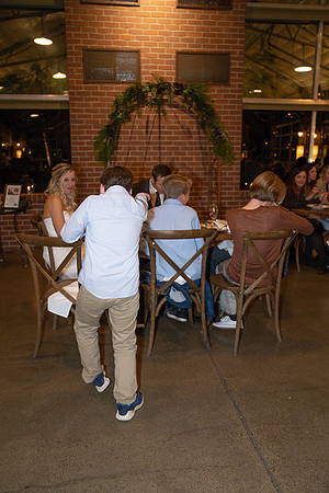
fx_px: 398
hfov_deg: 45.0
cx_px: 164
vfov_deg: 63.7
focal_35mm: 29
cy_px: 246
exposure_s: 1/125
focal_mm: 29
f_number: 2.8
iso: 1250
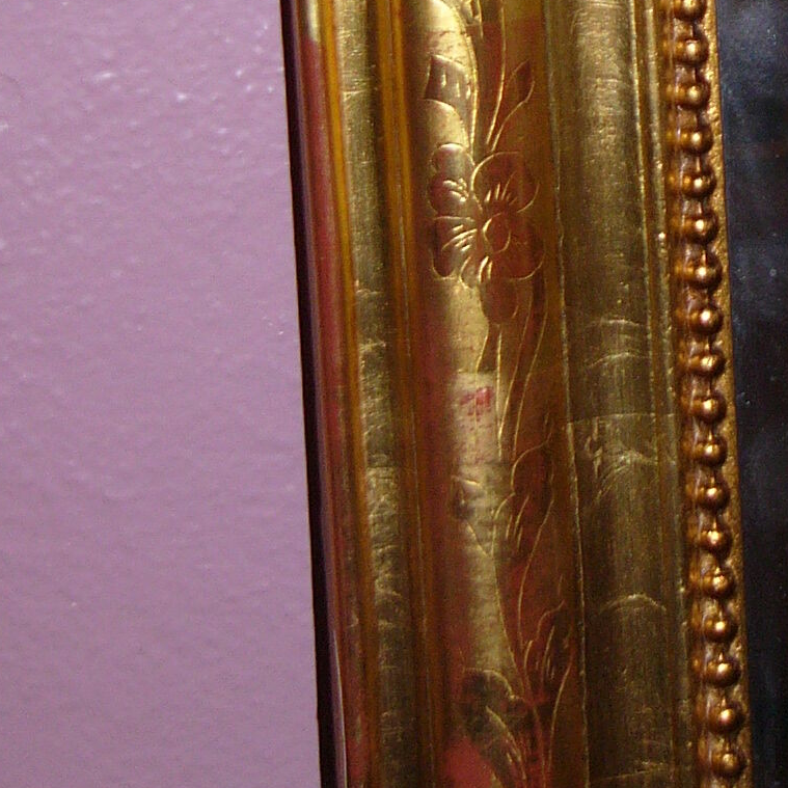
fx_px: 3940
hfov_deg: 11.3
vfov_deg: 11.2
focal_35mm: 153
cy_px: -215
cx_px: 791
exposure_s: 1/60
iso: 100
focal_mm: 9.5
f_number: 2.8
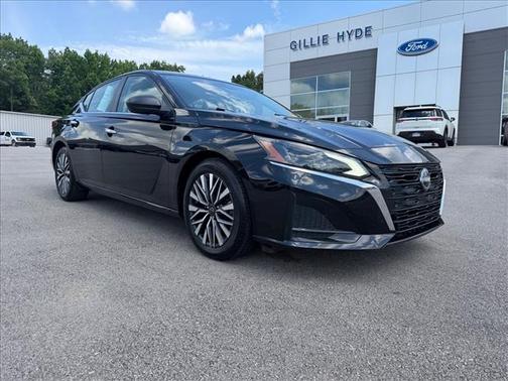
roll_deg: -0.4
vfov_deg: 56.8
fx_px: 352
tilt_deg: -4.6
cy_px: 190
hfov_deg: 71.6
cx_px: 254
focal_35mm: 24
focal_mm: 6.76
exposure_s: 1/1855
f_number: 1.78
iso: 80
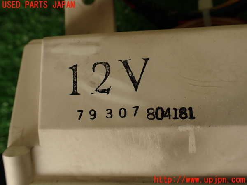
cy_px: 92
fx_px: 214
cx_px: 124
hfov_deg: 60.0
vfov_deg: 46.8
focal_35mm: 30
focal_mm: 5.4
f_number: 3.2
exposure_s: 1/100
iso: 100
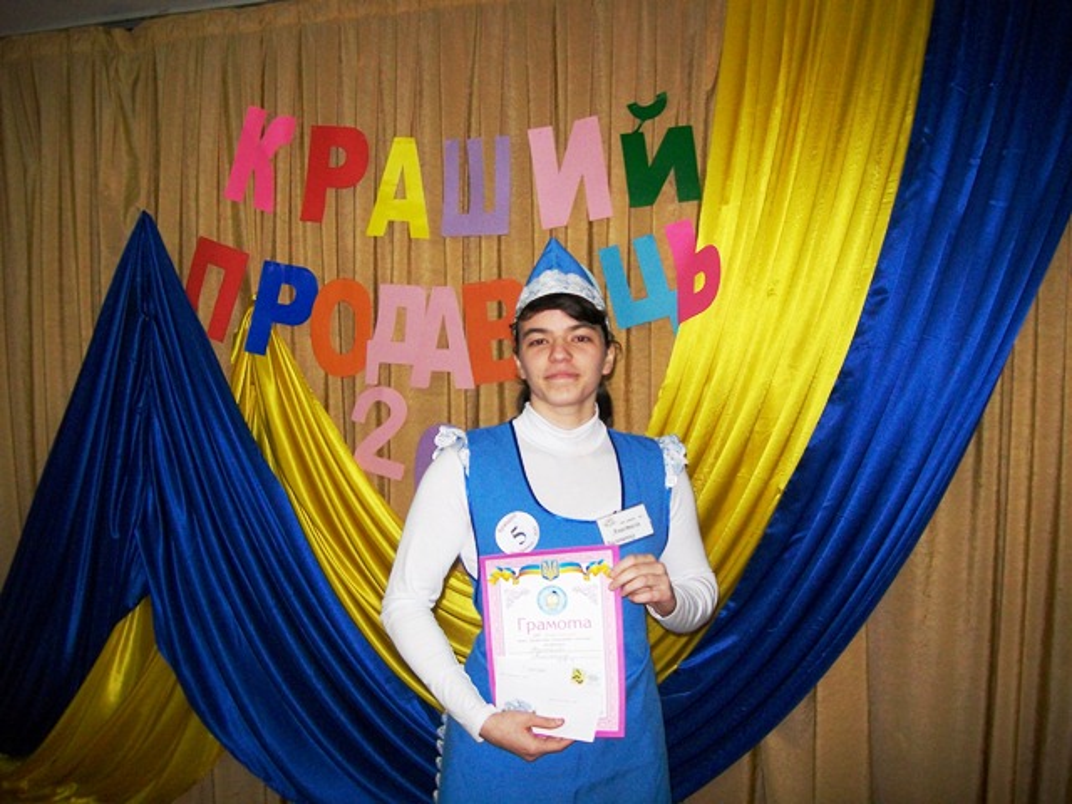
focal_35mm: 34
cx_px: 536
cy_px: 402
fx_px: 1053
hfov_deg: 54.0
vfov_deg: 41.8
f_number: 2.7
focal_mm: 6.1
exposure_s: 1/60
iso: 160
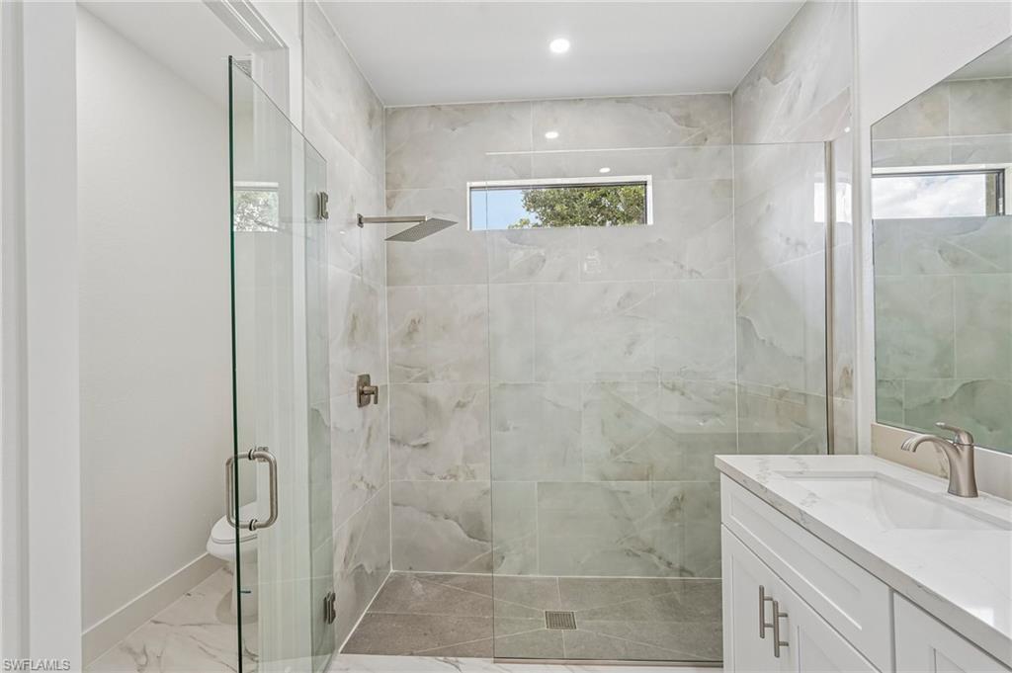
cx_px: 506
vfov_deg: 73.7
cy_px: 336
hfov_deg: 96.8
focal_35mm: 16
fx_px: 449
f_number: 8
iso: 400
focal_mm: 16
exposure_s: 1/20
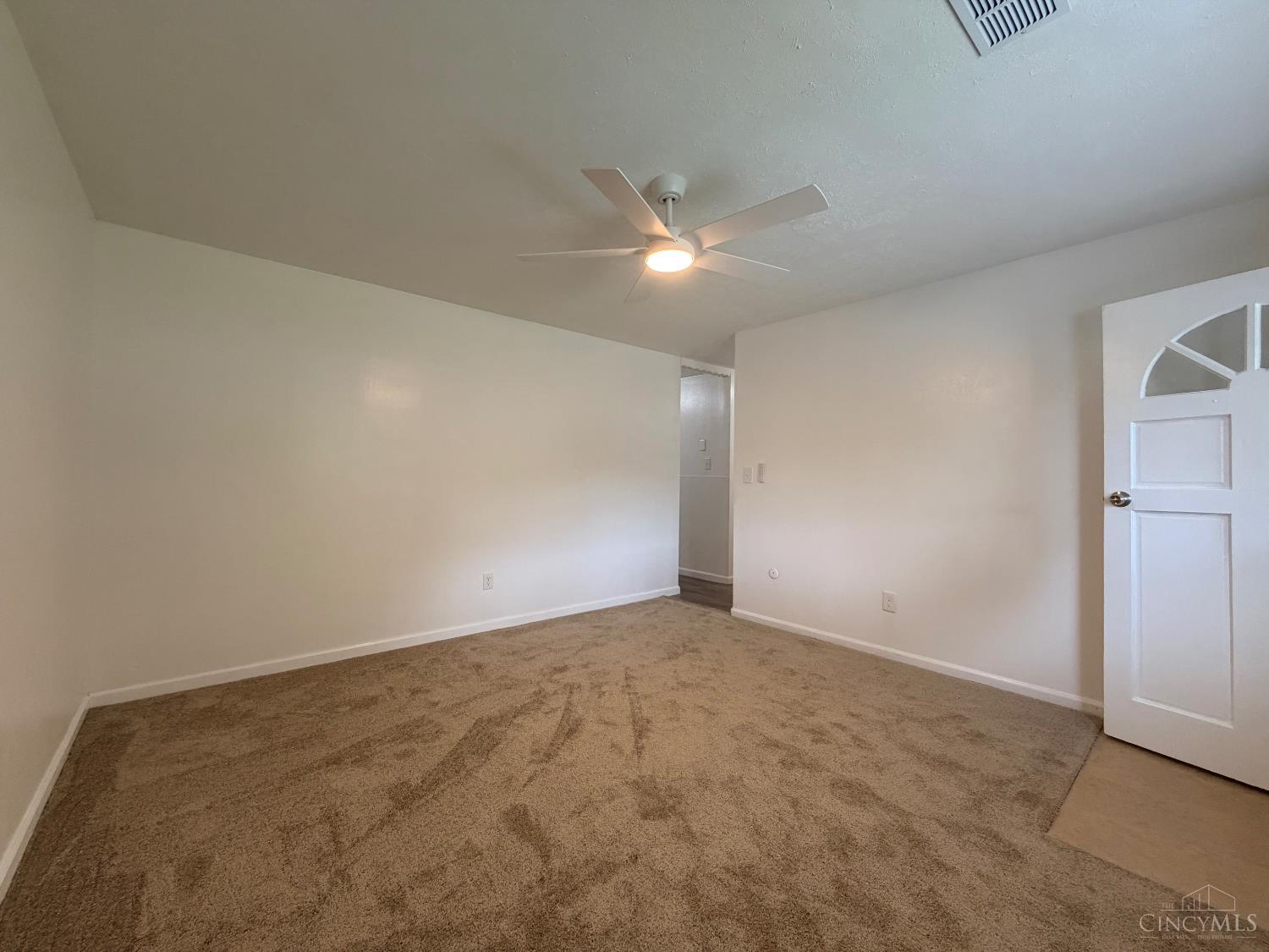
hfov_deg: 102.1
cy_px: 476
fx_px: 513
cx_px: 634
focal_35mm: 14
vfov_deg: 85.7
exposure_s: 1/121
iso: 320
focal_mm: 2.22
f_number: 2.2
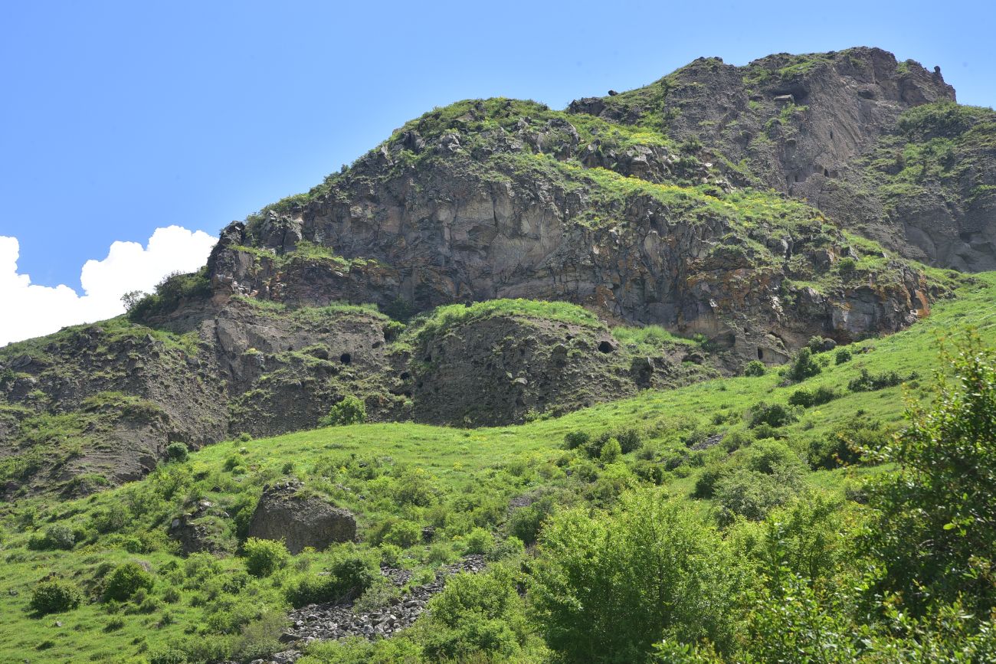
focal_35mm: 50
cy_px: 332
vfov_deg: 27.0
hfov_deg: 39.6
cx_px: 498
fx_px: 1383
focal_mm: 50
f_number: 14
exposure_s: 1/125
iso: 200
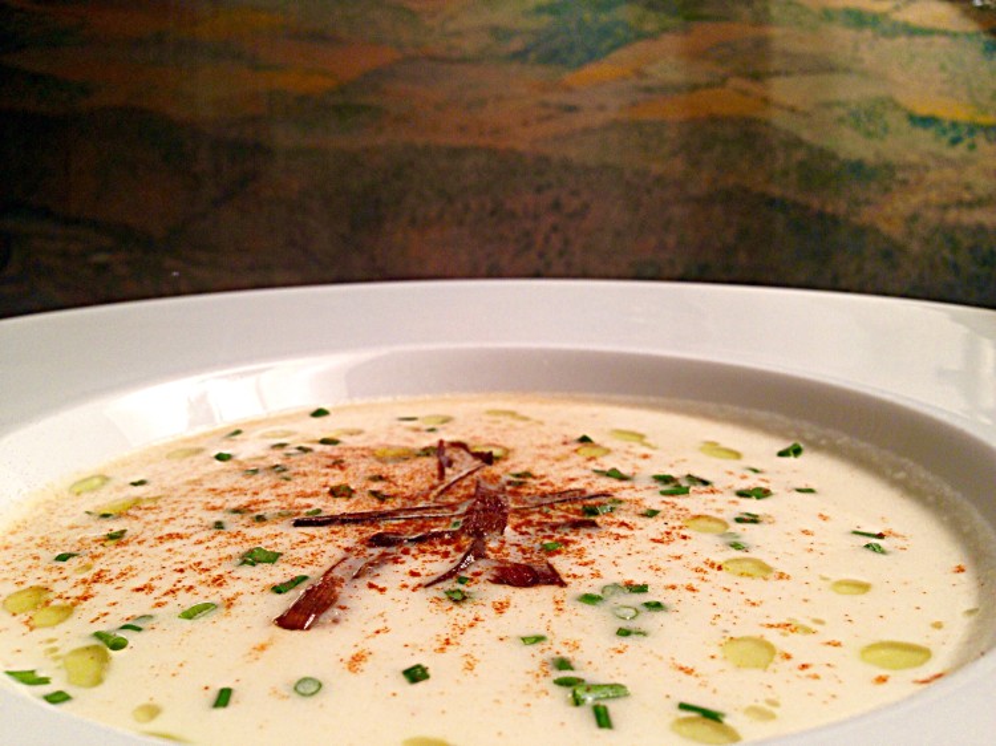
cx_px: 498
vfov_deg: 42.9
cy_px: 373
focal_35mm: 33
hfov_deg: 55.4
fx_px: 949
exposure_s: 1/20
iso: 64
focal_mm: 4.12
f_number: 2.4
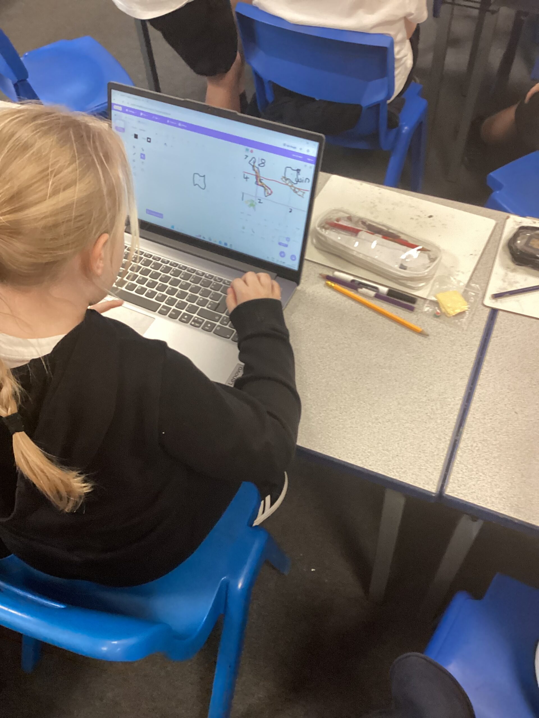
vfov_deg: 58.4
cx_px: 270
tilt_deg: -54.0
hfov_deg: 45.4
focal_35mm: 31
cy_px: 359
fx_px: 644
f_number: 2.4
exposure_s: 1/50
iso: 160
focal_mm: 3.3
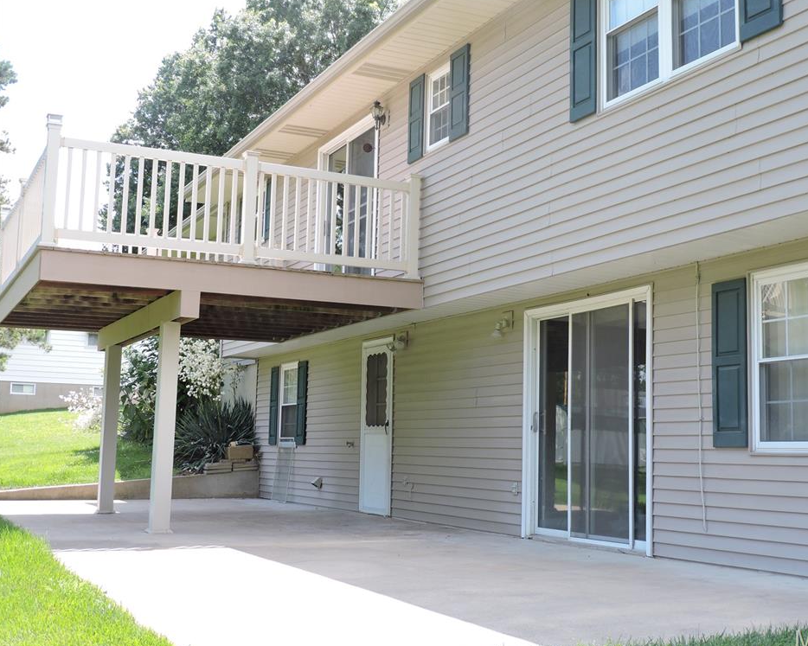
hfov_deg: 40.3
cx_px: 439
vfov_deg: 32.7
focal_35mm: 46
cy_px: 326
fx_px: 1100
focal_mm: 7.7
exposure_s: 1/200
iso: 100
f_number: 3.4
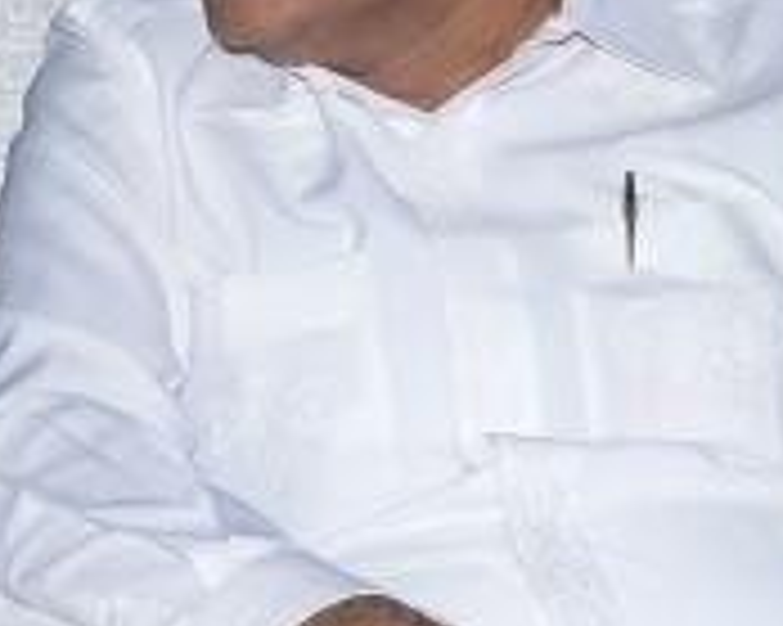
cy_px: 396
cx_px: 122
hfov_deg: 6.8
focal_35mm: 285
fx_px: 6601
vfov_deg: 5.4
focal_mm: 66
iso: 320
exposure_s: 1/160
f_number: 9
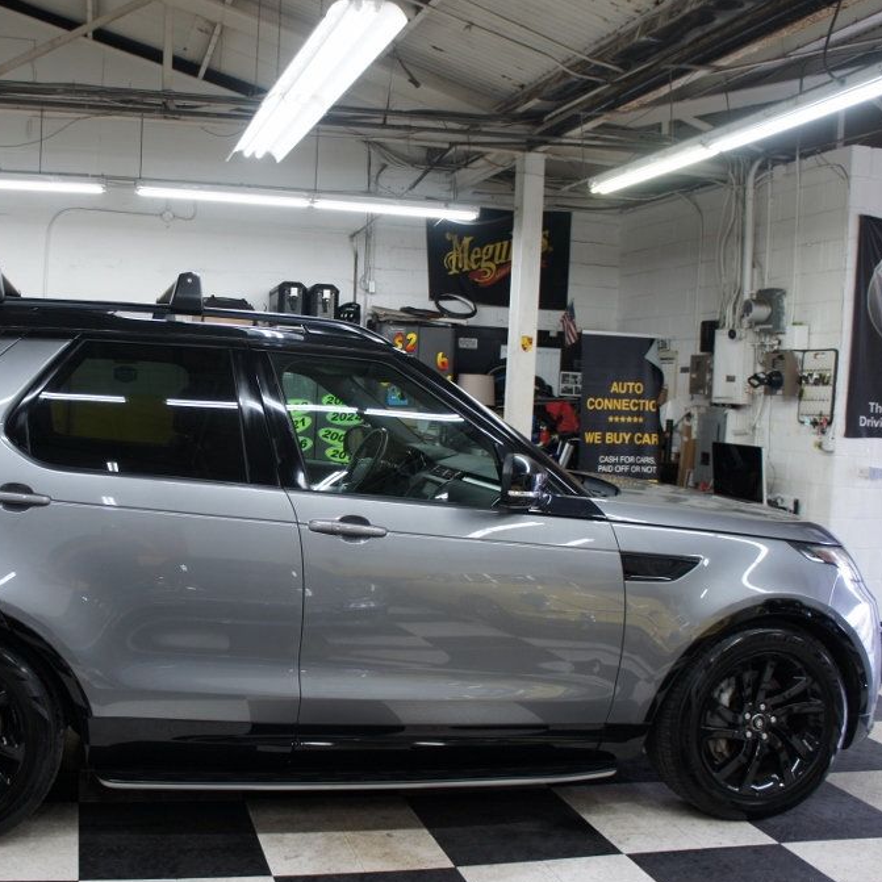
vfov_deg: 47.2
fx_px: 1009
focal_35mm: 35
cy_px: 442
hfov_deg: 46.1
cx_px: 259
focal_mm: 18
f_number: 3.5
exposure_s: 1/30
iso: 250
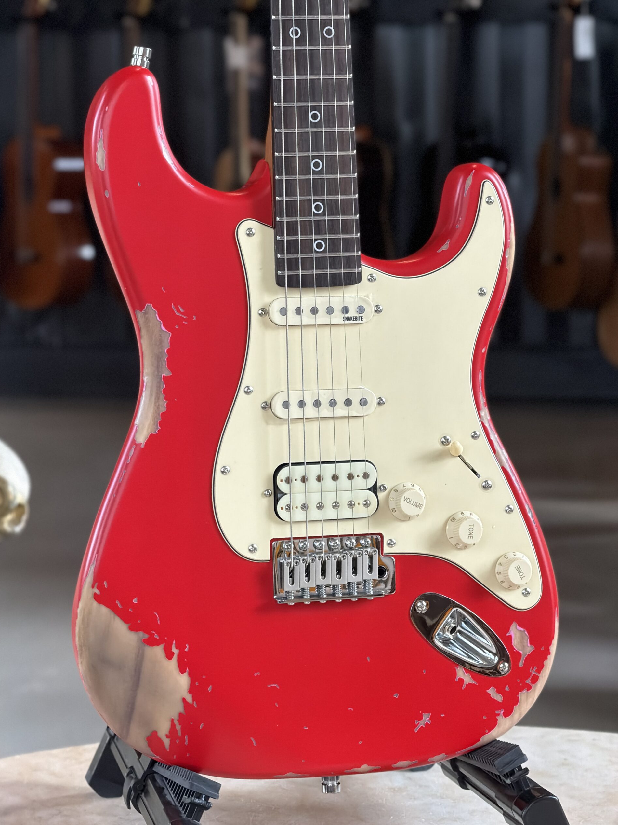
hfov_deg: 14.6
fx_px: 2404
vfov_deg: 19.4
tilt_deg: -8.8
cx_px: 308
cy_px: 409
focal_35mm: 101
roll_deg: +0.2
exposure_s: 1/121
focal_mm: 16.89
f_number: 2.8
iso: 250
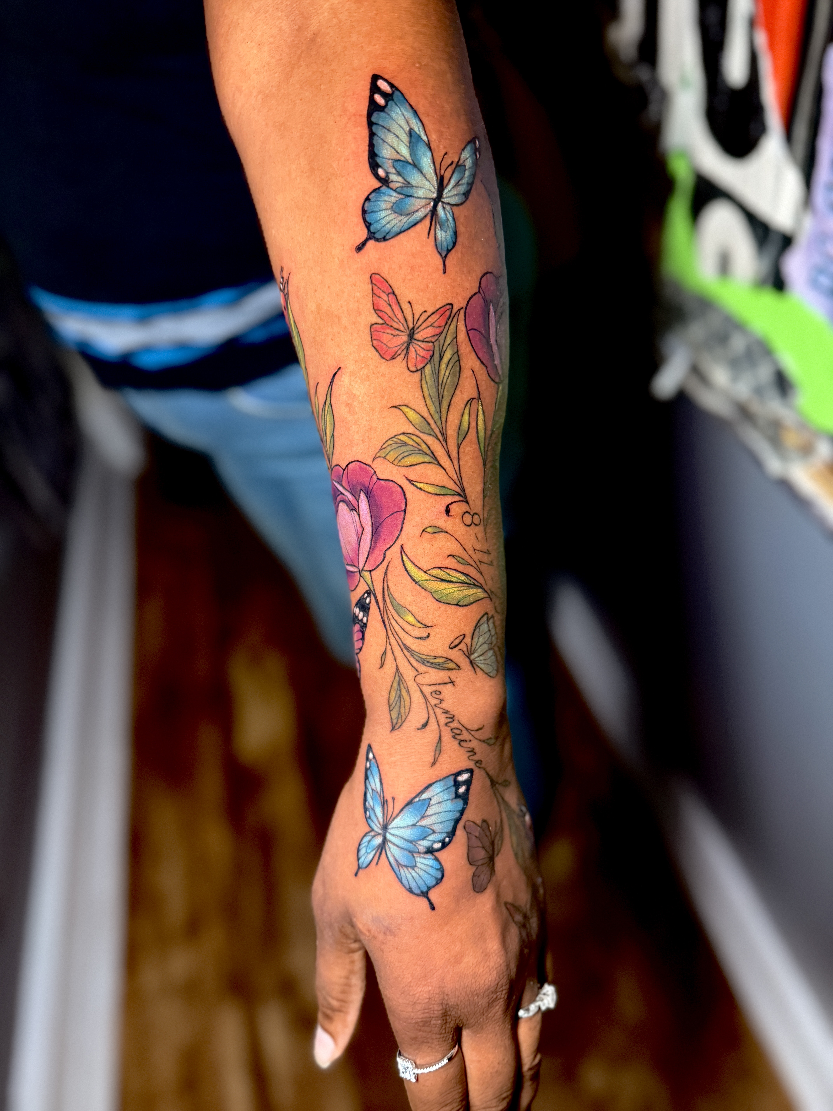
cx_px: 416
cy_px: 556
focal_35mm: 24
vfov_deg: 71.6
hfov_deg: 56.8
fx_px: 770
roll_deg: +14.5
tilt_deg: -42.2
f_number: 1.78
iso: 800
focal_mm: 6.76
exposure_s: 1/47
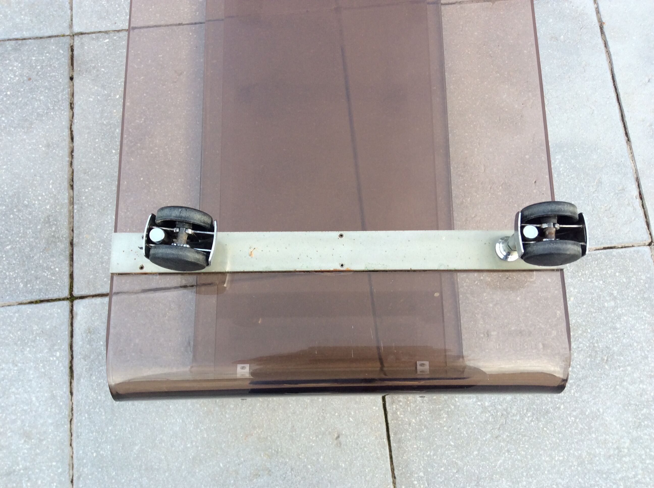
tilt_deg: -75.2
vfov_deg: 44.1
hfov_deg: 56.9
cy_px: 244
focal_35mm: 32
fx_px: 604
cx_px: 327
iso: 32
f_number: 2.4
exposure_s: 1/106
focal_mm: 3.3
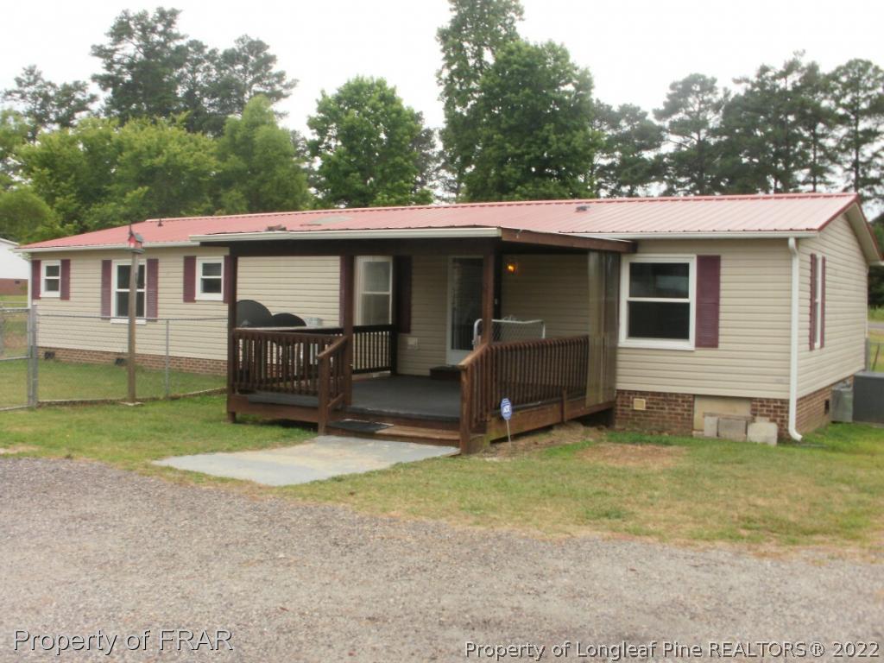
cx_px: 442
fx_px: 919
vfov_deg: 39.7
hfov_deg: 51.4
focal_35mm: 36
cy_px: 332
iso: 100
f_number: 5.6
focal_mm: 6.3
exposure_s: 1/250
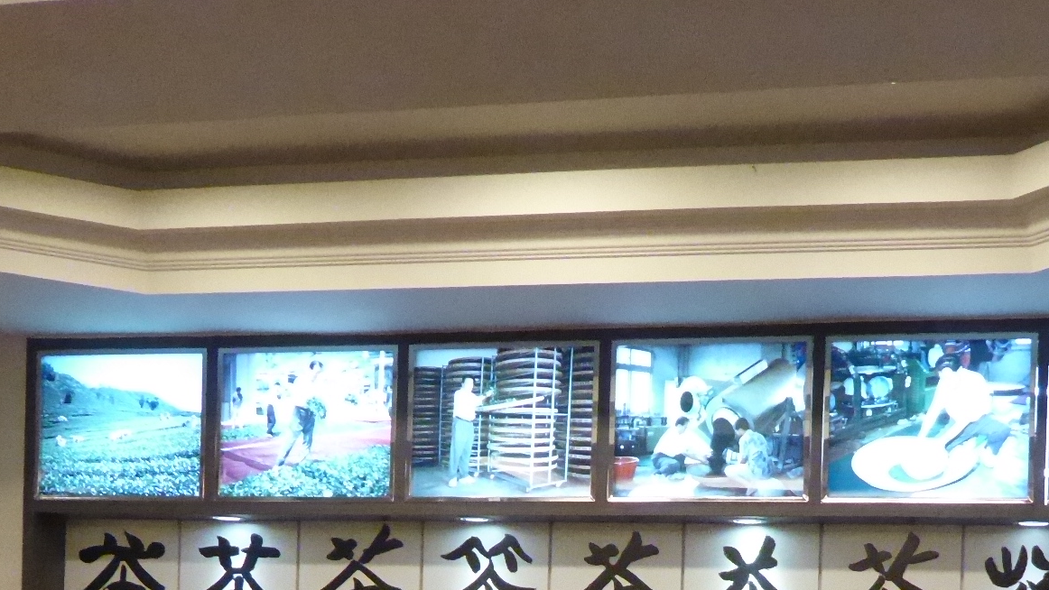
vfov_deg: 18.5
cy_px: 785
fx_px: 1669
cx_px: 705
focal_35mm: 60
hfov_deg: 34.5
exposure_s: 1/125
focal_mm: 4.3
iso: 1600
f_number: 3.3
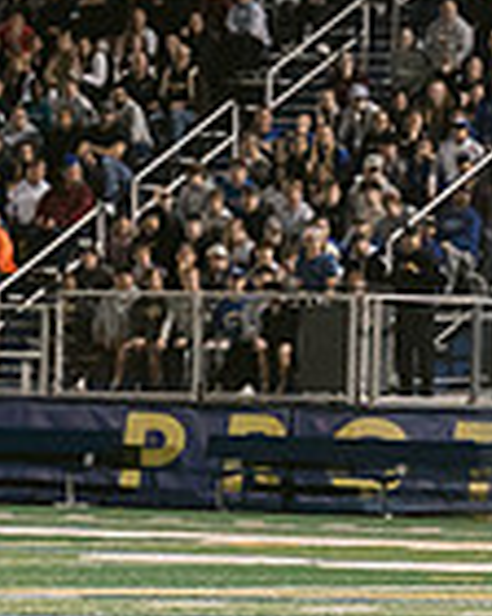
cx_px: 731
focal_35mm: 475
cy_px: 719
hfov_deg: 3.2
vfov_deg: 4.1
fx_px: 8646
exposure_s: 1/200
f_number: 4.5
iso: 2500
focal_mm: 70
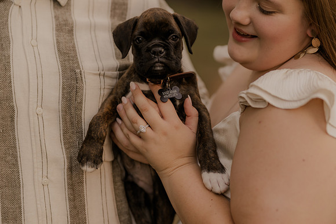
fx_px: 793
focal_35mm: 85
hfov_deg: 23.9
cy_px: 112
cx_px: 168
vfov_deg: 16.1
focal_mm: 85
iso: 100
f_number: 2
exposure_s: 1/200
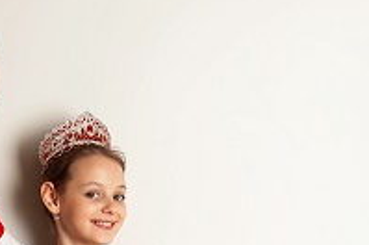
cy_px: 451
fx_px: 1566
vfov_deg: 8.6
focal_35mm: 153
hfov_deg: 13.4
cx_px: 108
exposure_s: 1/125
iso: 125
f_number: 9
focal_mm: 38
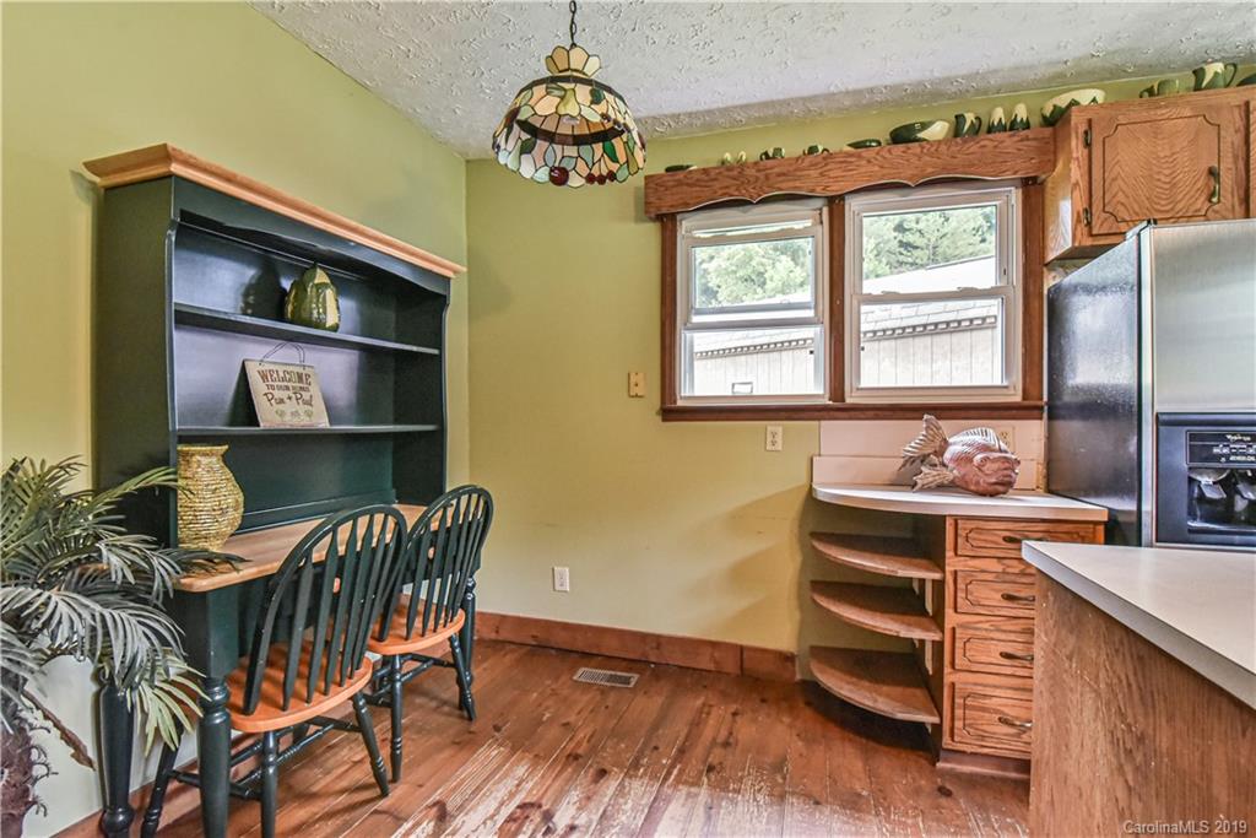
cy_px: 419
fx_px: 558
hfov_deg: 96.7
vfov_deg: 73.8
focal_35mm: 16
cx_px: 628
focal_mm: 16
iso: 4000
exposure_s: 1/200
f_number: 7.1
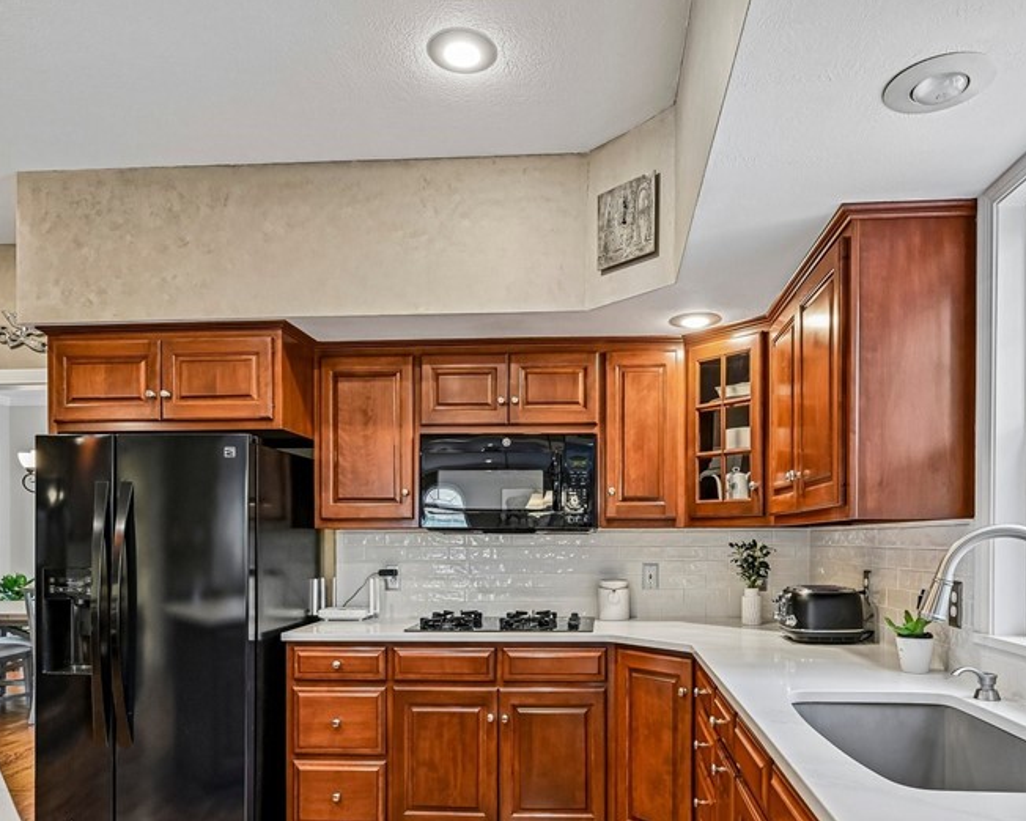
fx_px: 759
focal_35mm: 25
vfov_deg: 55.8
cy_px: 536
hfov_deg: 68.0
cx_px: 552
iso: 1000
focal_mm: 16
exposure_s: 1/30
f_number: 6.3
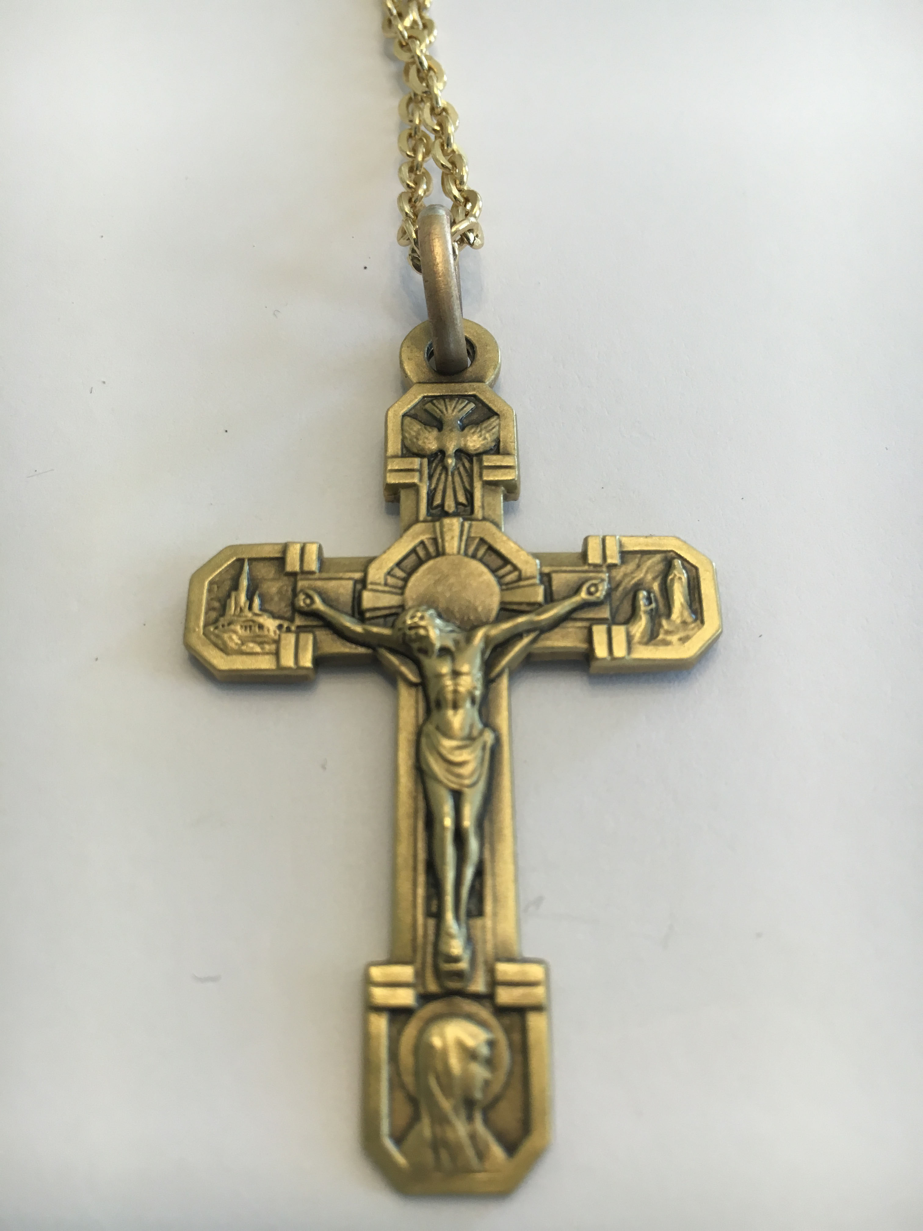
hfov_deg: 48.2
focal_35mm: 29
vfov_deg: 61.7
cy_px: 616
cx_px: 462
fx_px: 1031
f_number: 2.2
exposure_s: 1/33
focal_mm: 4.15
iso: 32
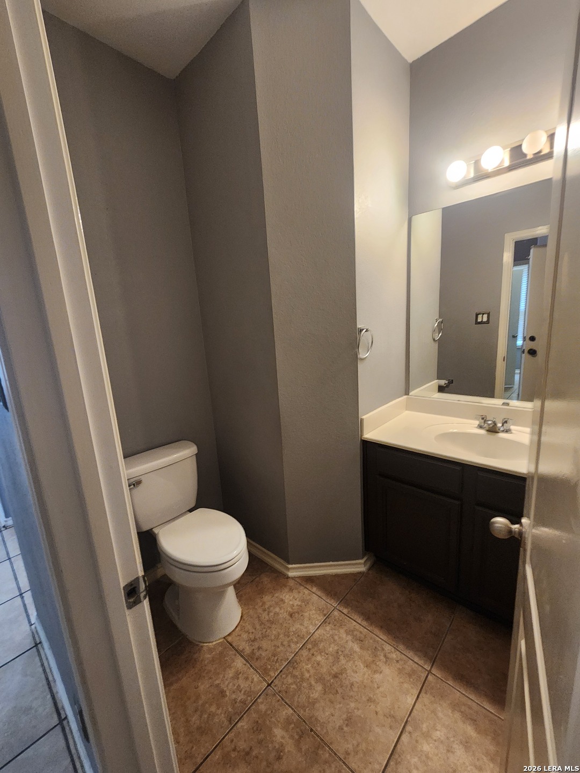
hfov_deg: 89.9
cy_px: 386
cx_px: 290
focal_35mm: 13
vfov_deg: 106.2
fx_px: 290
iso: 320
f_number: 2.2
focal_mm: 2.2
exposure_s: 1/40
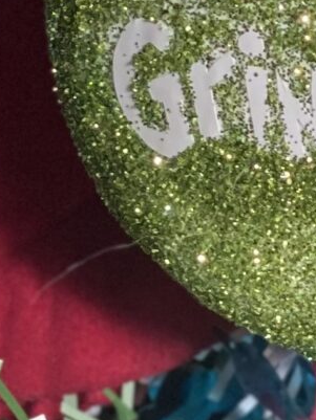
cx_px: 455
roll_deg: +2.0
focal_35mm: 332
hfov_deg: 4.5
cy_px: 221
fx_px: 4039
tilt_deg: -14.0
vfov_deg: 6.0
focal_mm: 6
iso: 125
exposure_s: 1/122
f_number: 2
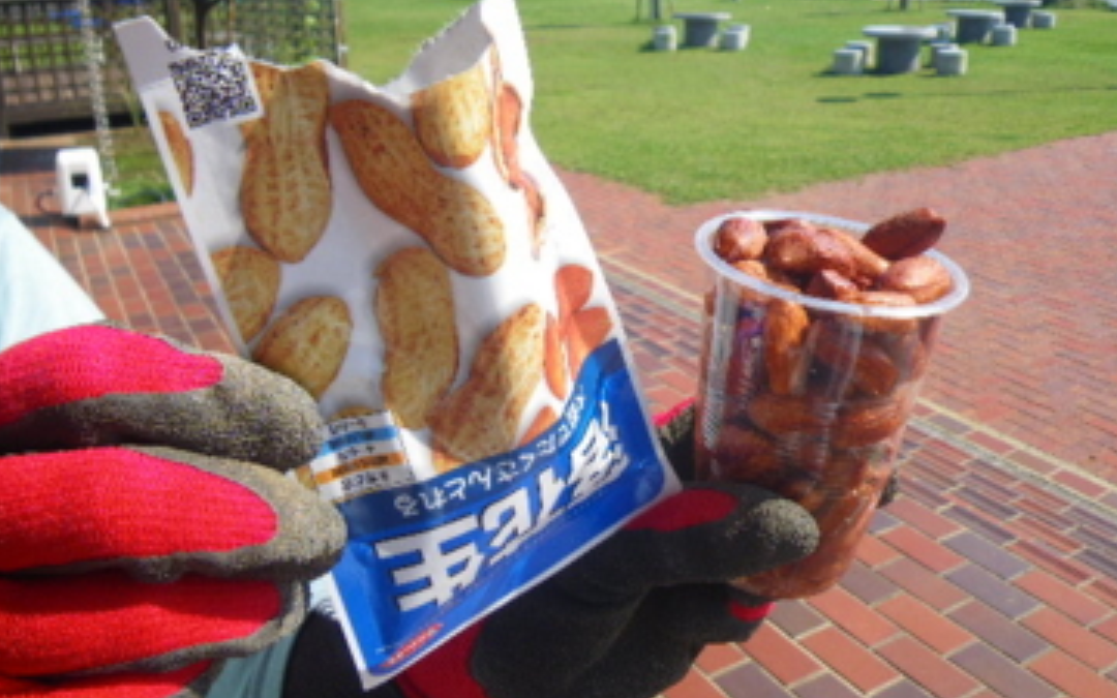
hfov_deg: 58.0
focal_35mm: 33
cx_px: 614
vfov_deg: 38.2
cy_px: 301
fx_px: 1005
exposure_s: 1/250
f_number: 4.2
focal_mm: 5
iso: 50
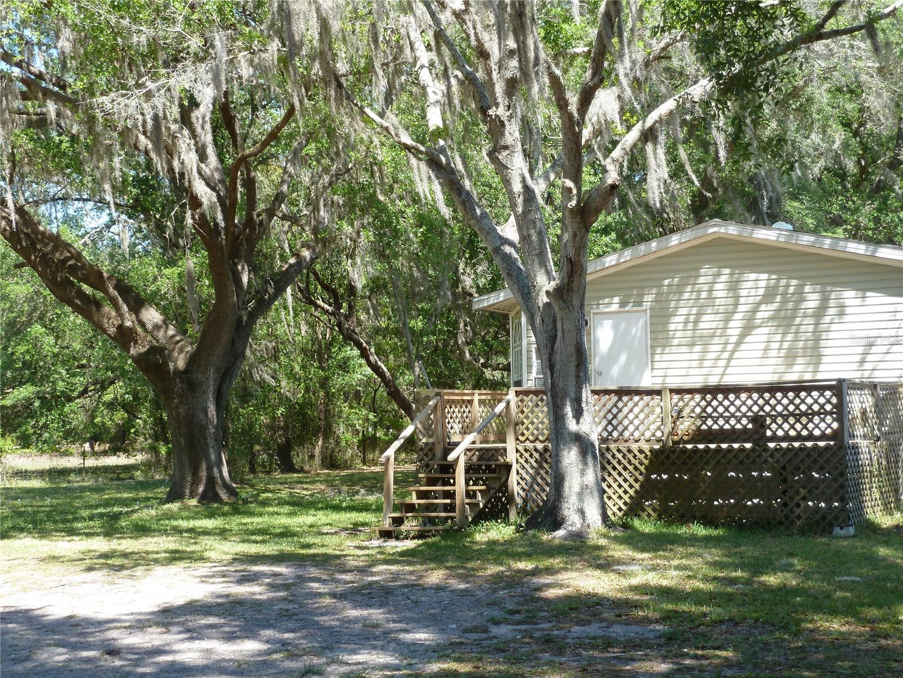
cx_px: 452
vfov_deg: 26.6
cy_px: 339
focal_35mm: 55
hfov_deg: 34.9
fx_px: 1435
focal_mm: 9.1
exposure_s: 1/100
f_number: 3.9
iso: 80
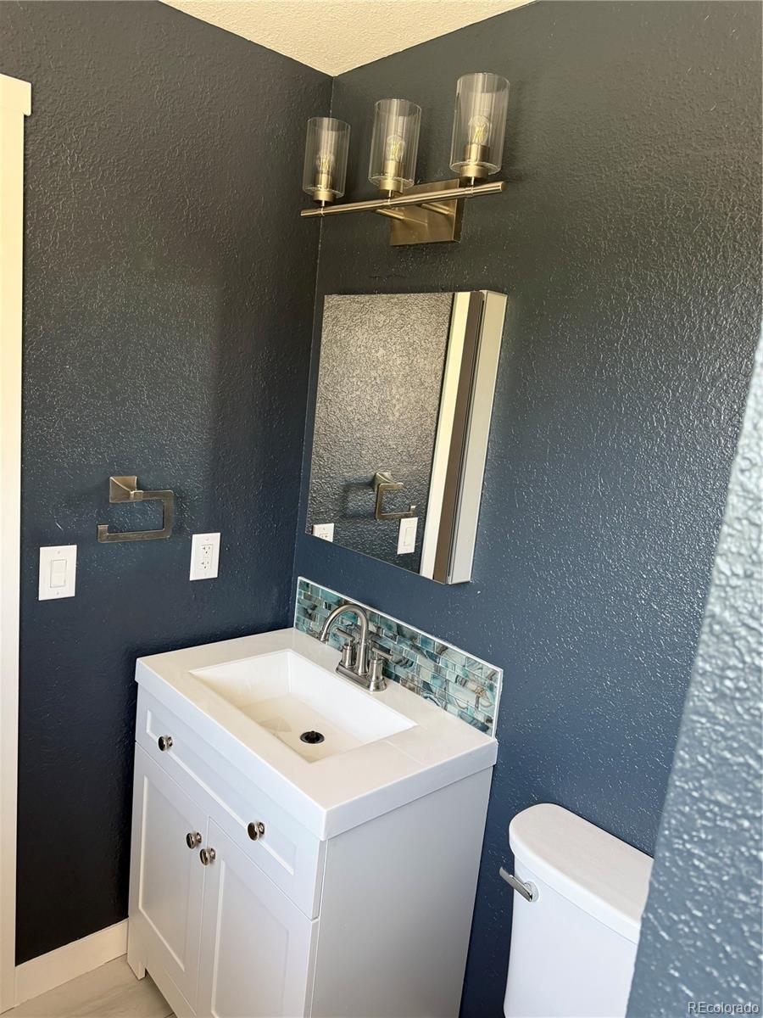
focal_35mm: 24
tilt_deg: -10.9
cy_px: 509
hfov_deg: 56.8
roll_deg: -6.6
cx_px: 382
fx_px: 705
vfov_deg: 71.6
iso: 200
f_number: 1.78
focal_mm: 6.76
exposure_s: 1/60
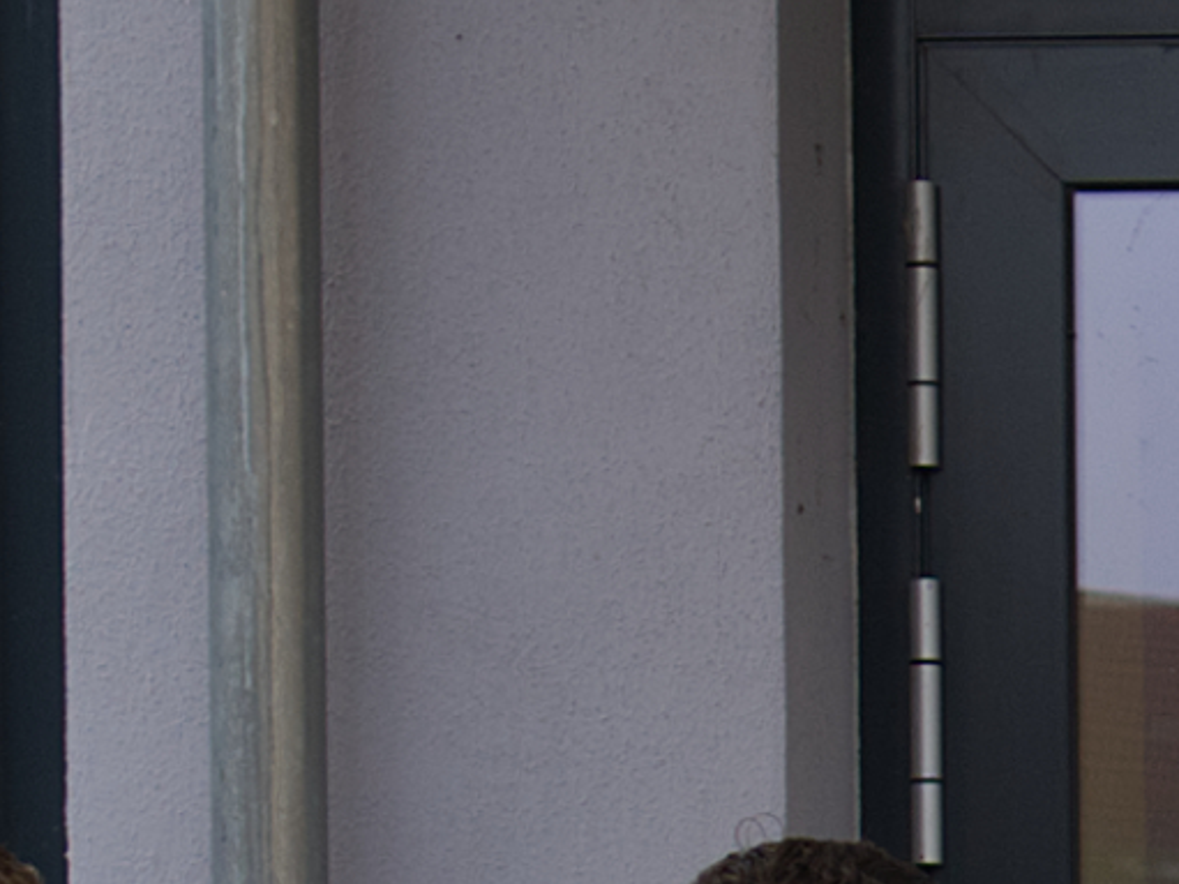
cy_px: 2333
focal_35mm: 386
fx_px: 13144
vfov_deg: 3.8
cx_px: 2819
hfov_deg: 5.0
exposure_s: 1/160
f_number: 4
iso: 100
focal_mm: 35
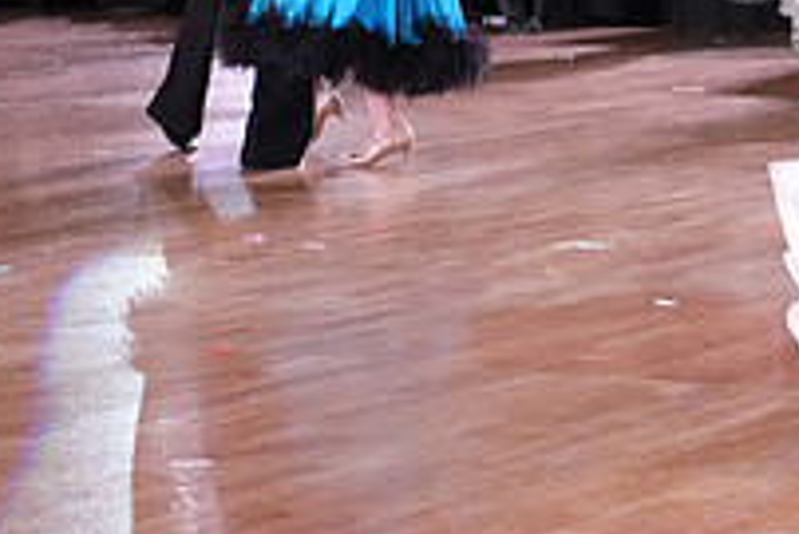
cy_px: -45
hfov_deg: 12.7
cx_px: 1092
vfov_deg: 8.8
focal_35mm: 155
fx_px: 3442
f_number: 5.6
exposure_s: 1/320
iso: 5000
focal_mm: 54
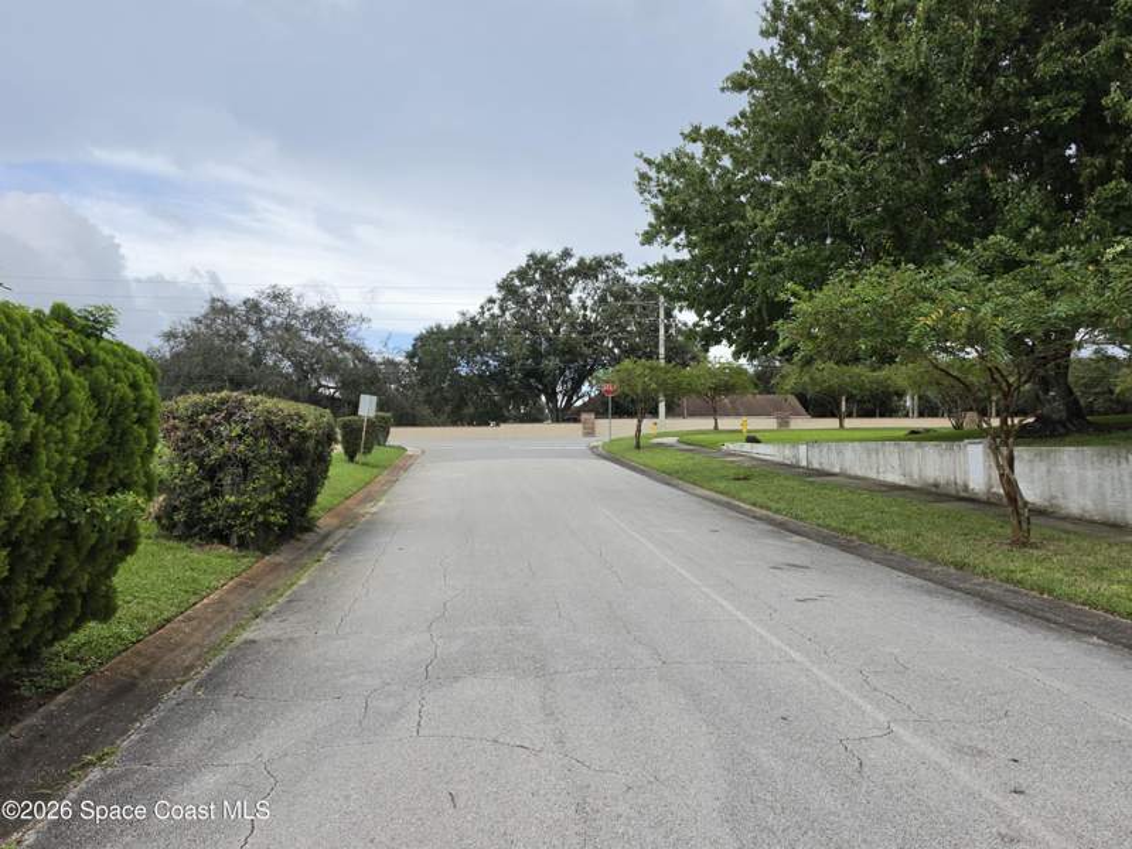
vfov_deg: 58.9
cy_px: 424
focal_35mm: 23
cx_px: 566
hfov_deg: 73.9
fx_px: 752
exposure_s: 1/3809
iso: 64
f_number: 1.4
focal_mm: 6.5
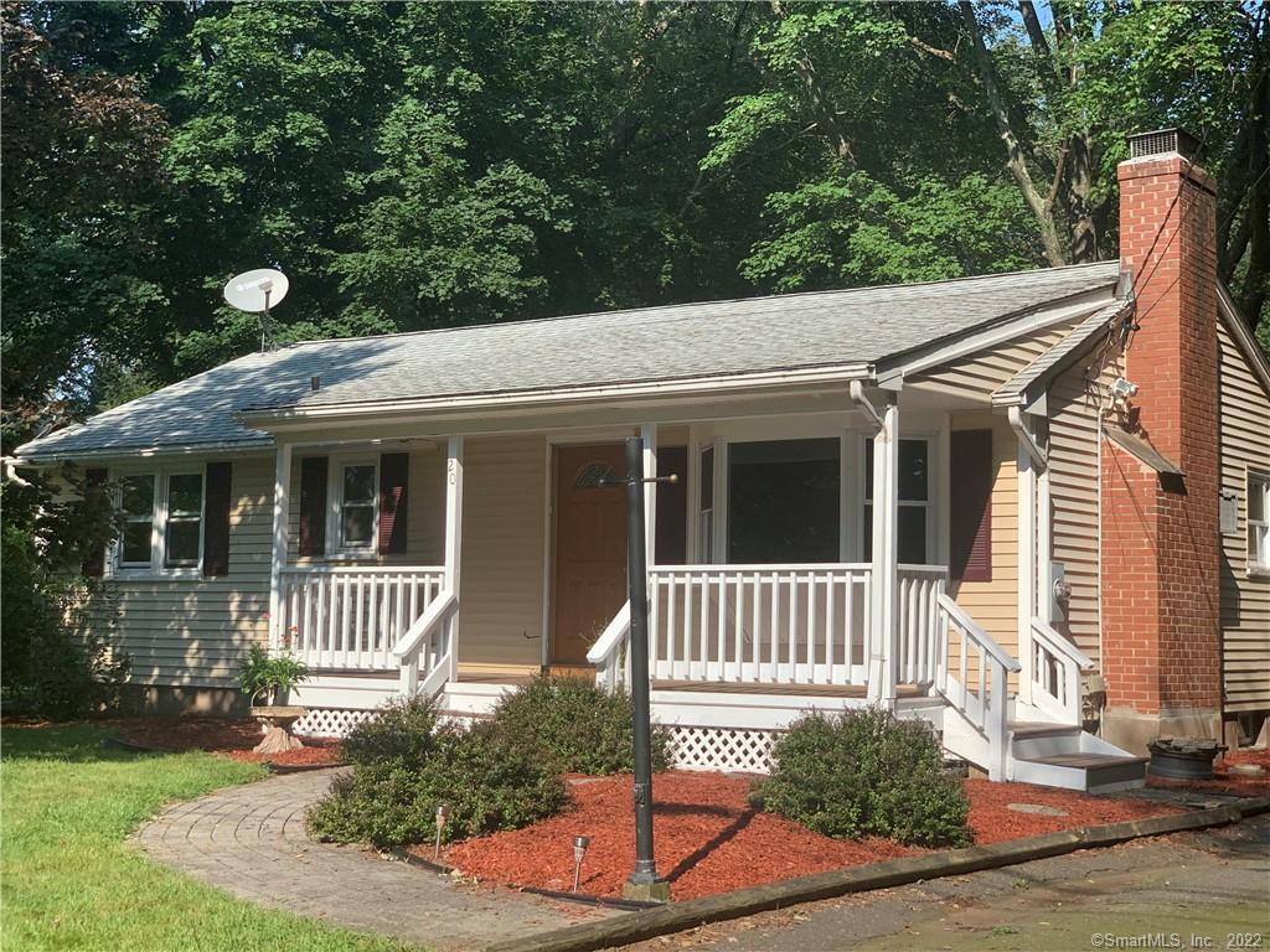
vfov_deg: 28.0
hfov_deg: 36.8
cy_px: 476
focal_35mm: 52
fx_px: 1908
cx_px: 635
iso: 16
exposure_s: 1/761
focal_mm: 6
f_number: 2.4
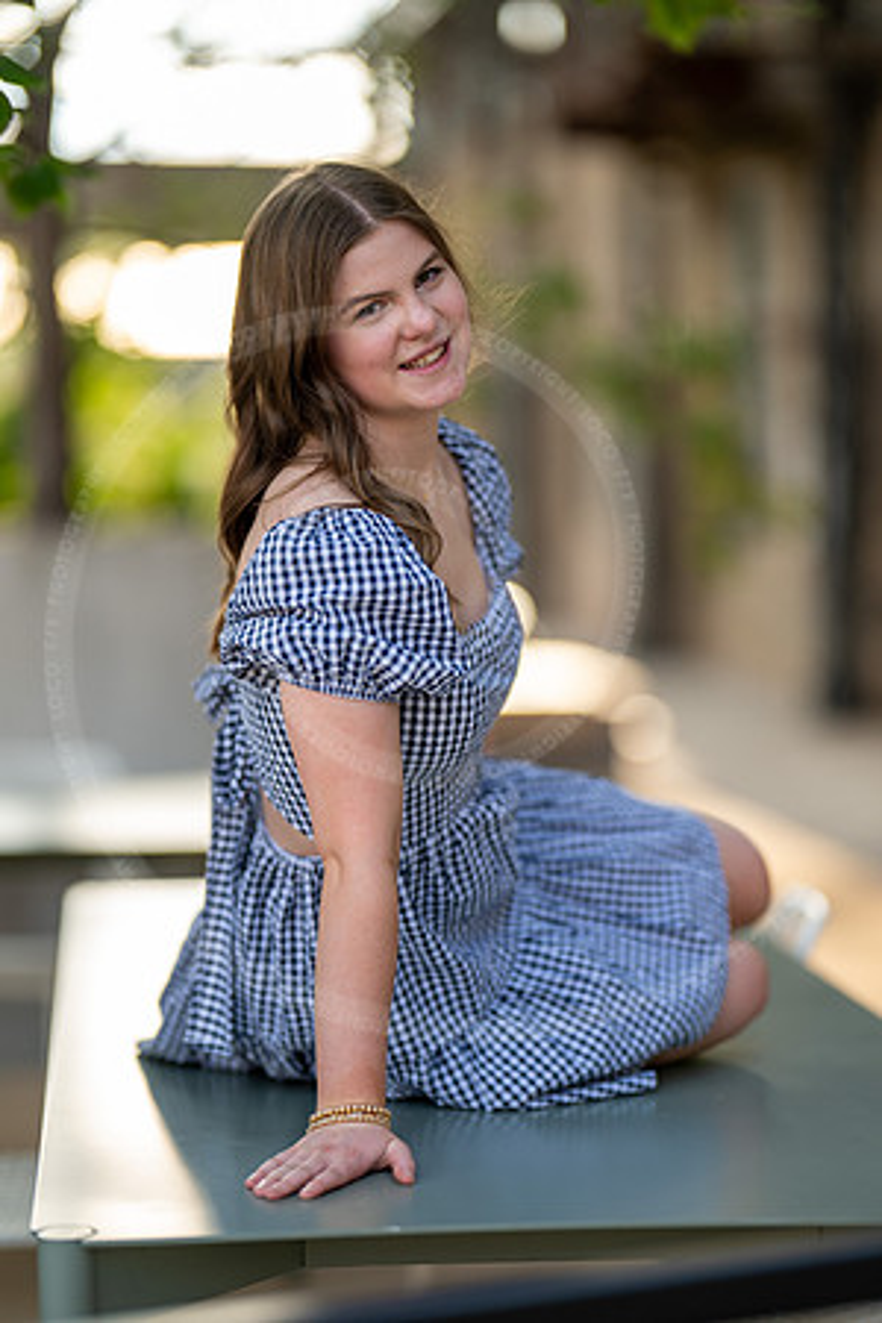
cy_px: 662
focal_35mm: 85
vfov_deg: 23.9
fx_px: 3124
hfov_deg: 16.1
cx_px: 441
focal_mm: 85
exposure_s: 1/1600
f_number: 1.2
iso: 200
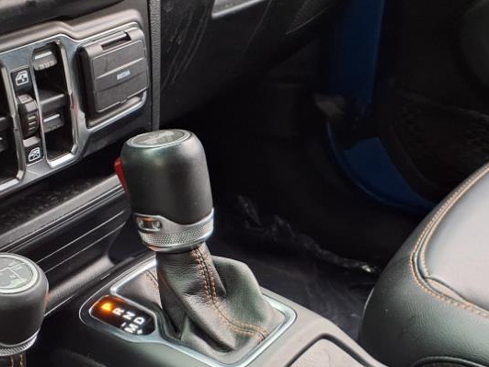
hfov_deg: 36.7
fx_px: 735
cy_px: 266
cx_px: 292
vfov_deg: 27.7
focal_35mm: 52
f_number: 1.9
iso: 200
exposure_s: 1/40
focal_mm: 3.58
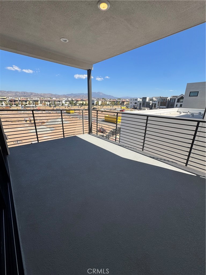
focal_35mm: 14
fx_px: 111
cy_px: 138
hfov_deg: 85.7
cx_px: 103
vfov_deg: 102.1
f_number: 2.2
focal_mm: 2.22
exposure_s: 1/1637
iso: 40
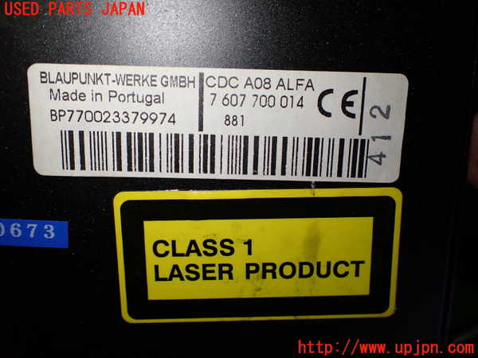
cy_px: 179
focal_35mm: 30
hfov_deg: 60.0
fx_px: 414
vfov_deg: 46.8
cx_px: 239
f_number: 2.3
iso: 125
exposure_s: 1/125
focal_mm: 5.4
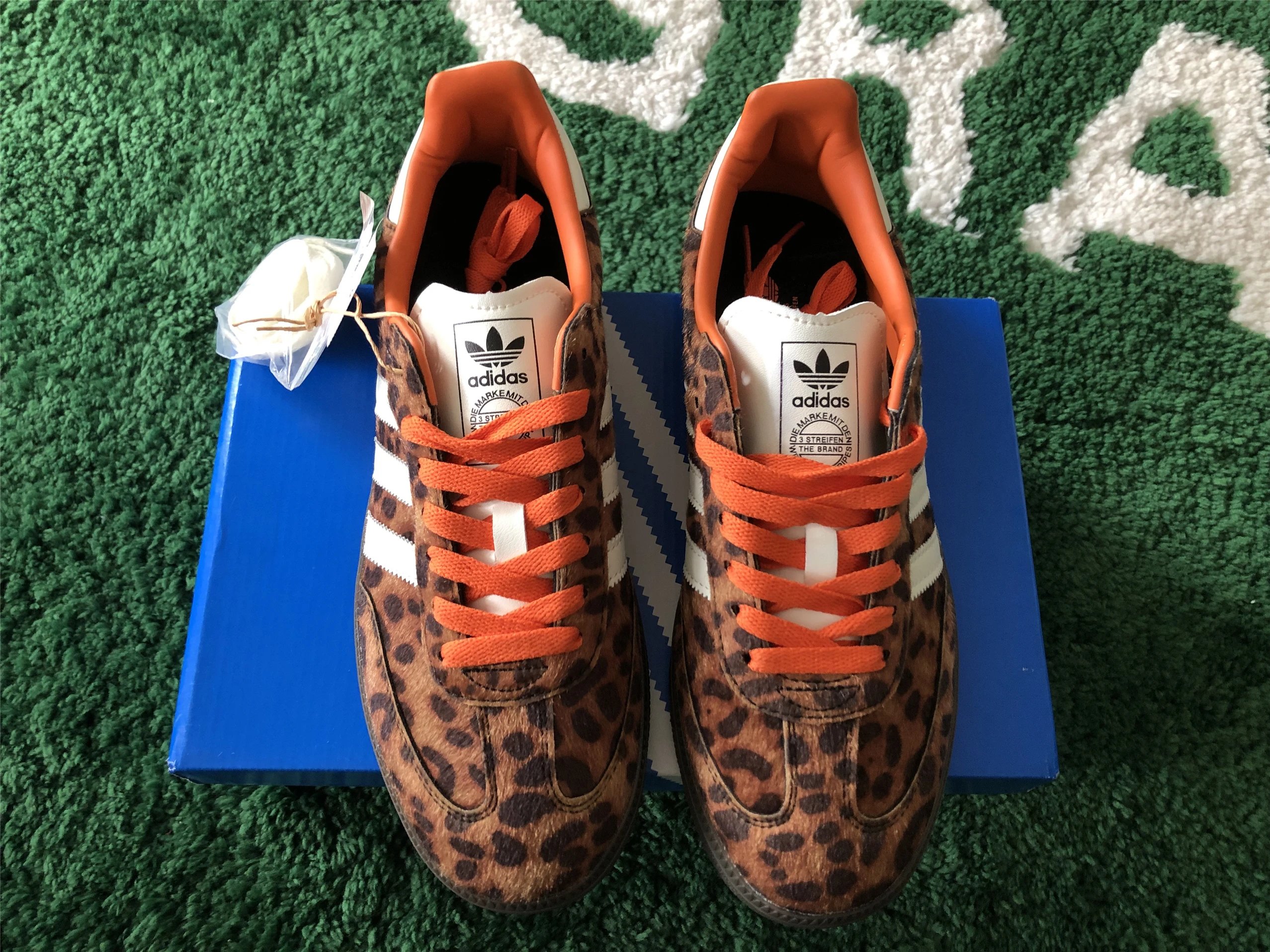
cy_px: 476
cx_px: 635
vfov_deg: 49.7
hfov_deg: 63.4
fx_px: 1027
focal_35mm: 28
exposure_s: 1/15
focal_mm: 4
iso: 40
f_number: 1.8
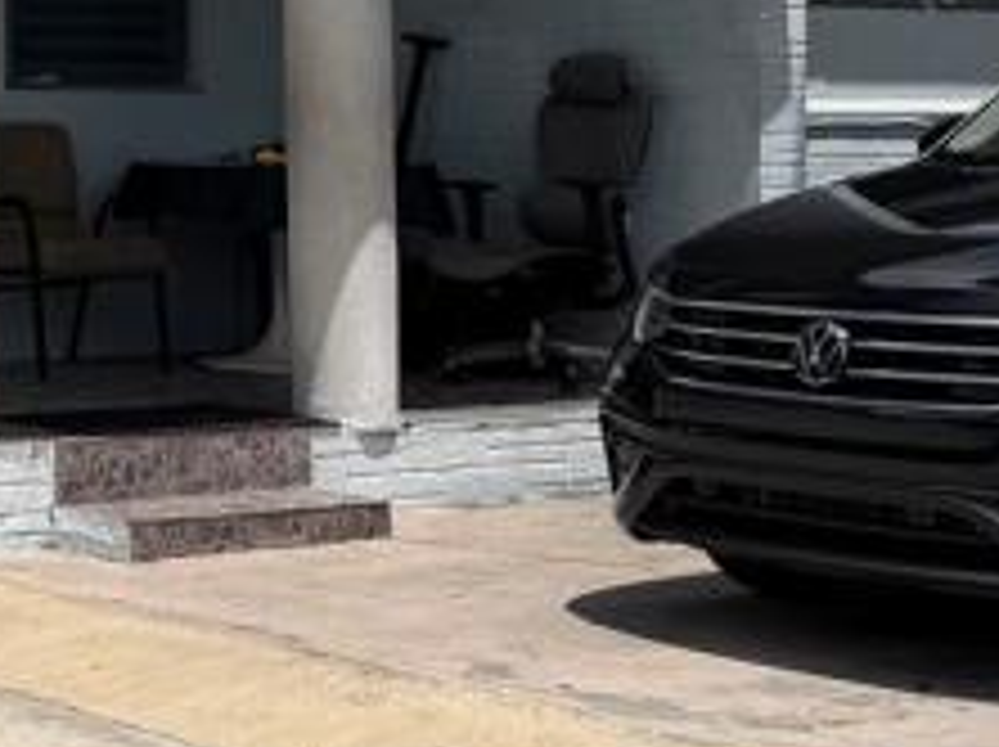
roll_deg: +0.1
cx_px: -536
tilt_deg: +0.9
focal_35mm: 104
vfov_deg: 14.1
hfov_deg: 17.0
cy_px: 58
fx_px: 2998
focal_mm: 6.76
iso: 80
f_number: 1.78
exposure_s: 1/11905
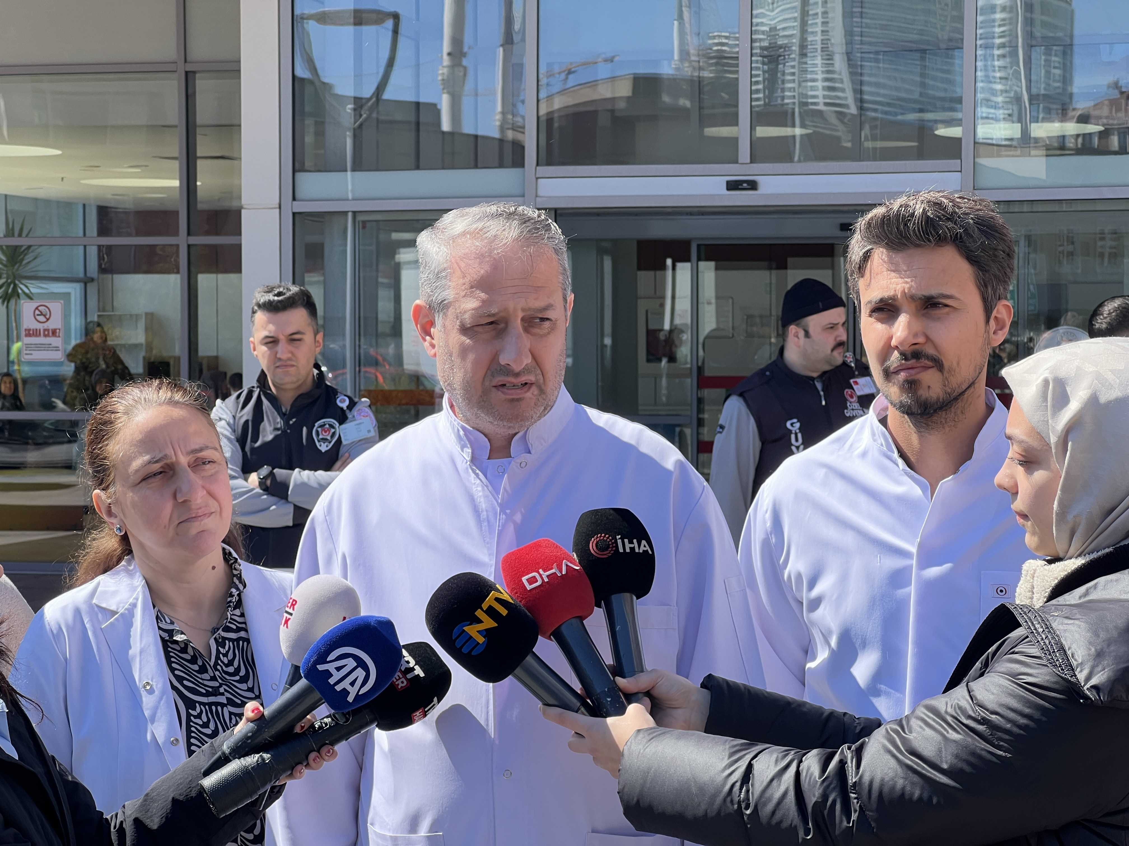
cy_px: 423
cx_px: 564
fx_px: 2511
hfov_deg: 25.3
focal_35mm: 77
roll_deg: -0.3
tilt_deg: -3.0
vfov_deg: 19.1
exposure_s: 1/278
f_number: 2.8
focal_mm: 9
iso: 32
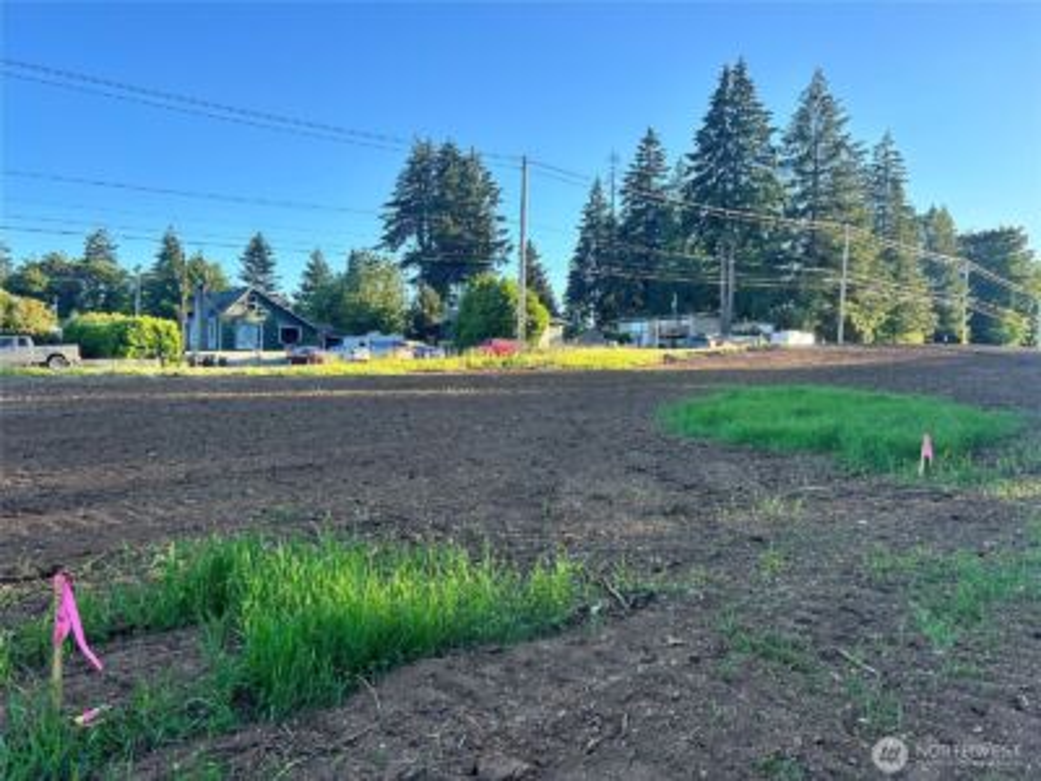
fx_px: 782
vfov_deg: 53.1
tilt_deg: -0.1
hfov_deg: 67.3
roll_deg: -1.8
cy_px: 390
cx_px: 520
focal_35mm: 26
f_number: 1.5
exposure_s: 1/957
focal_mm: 5.7
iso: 50
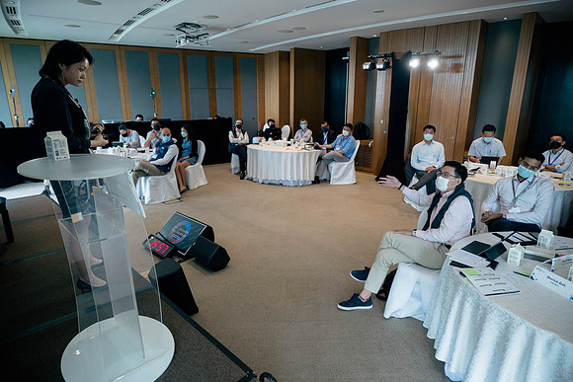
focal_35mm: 21
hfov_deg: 81.7
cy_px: 191
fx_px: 331
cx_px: 286
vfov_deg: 60.0
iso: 250
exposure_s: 1/100
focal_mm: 10
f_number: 1.7
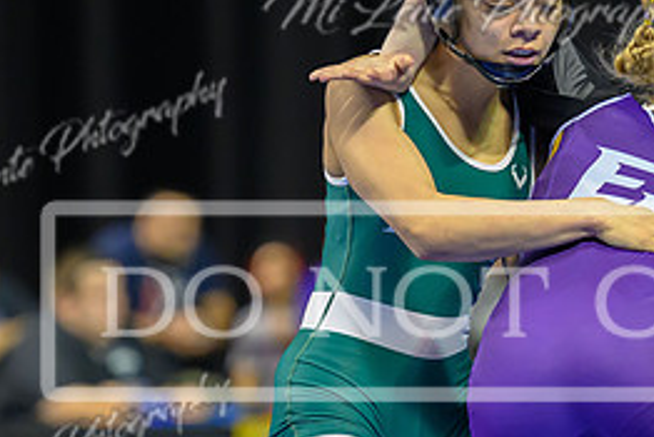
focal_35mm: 464
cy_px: 209
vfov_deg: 3.0
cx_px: 282
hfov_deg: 4.4
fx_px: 8434
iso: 4000
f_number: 2.8
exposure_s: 1/800
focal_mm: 165
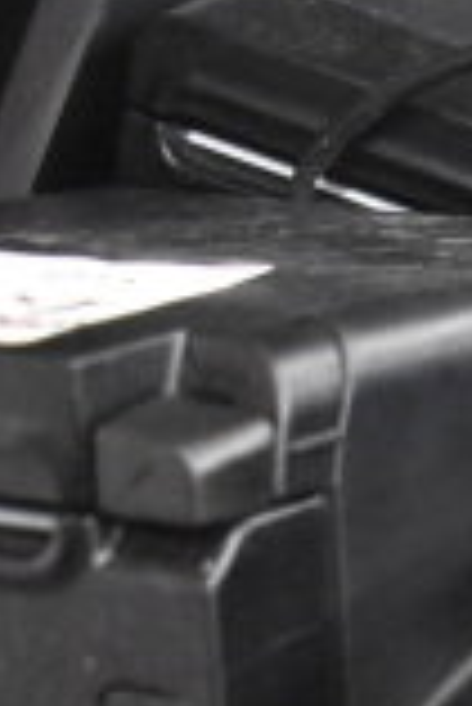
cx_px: 1362
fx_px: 2512
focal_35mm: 128
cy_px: 888
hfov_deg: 9.0
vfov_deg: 15.3
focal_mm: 22
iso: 7200
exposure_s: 1/40
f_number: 3.8
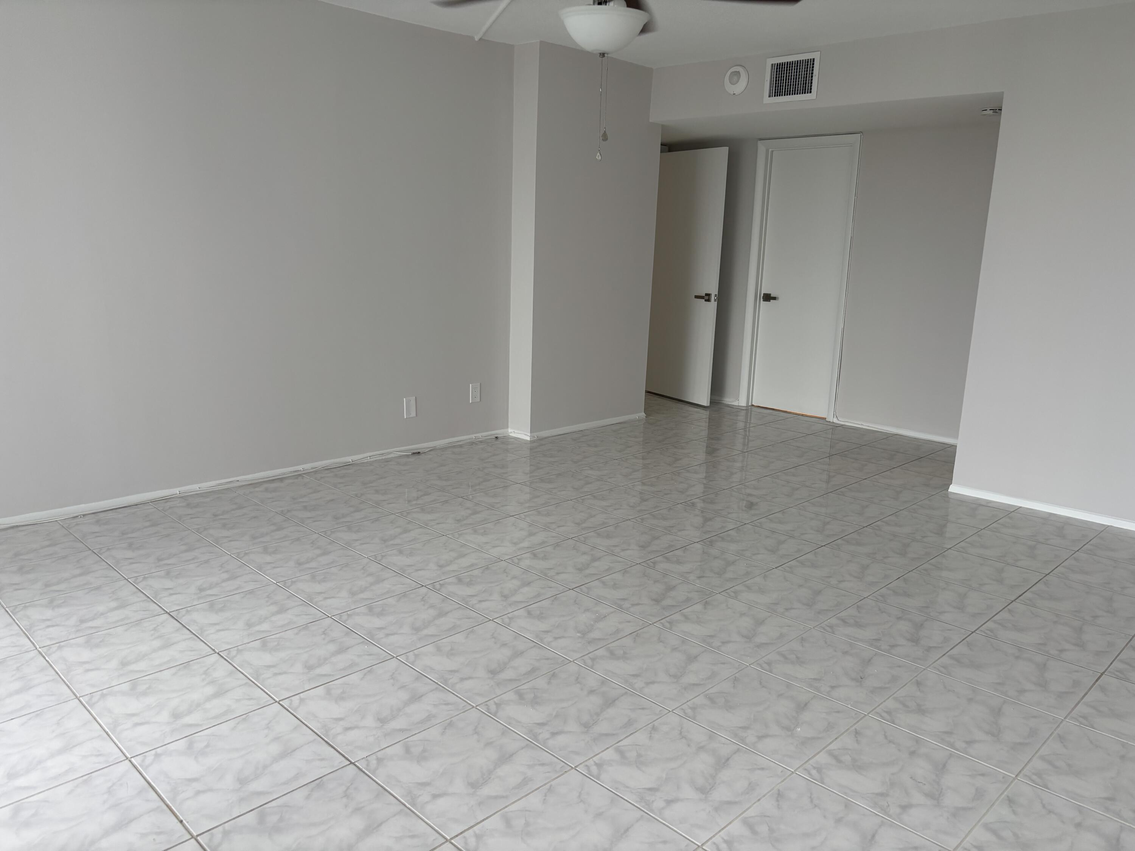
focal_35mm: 26
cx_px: 568
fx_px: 852
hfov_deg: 67.3
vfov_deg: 53.1
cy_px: 426
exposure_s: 1/121
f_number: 1.6
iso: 80
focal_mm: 5.96
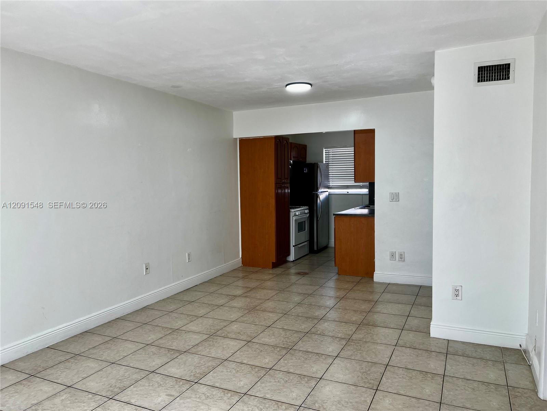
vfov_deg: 53.1
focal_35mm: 26
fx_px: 411
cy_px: 206
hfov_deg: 67.3
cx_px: 274
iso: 50
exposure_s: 1/121
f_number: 1.5
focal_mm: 5.7
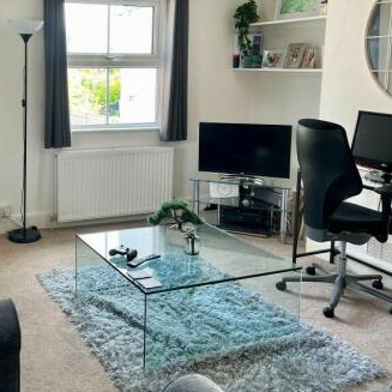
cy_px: 144
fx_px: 525
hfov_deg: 39.3
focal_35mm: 41
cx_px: 76
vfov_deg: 40.6
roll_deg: -0.6
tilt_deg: -8.5
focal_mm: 5.7
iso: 125
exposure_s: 1/121
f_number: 1.5
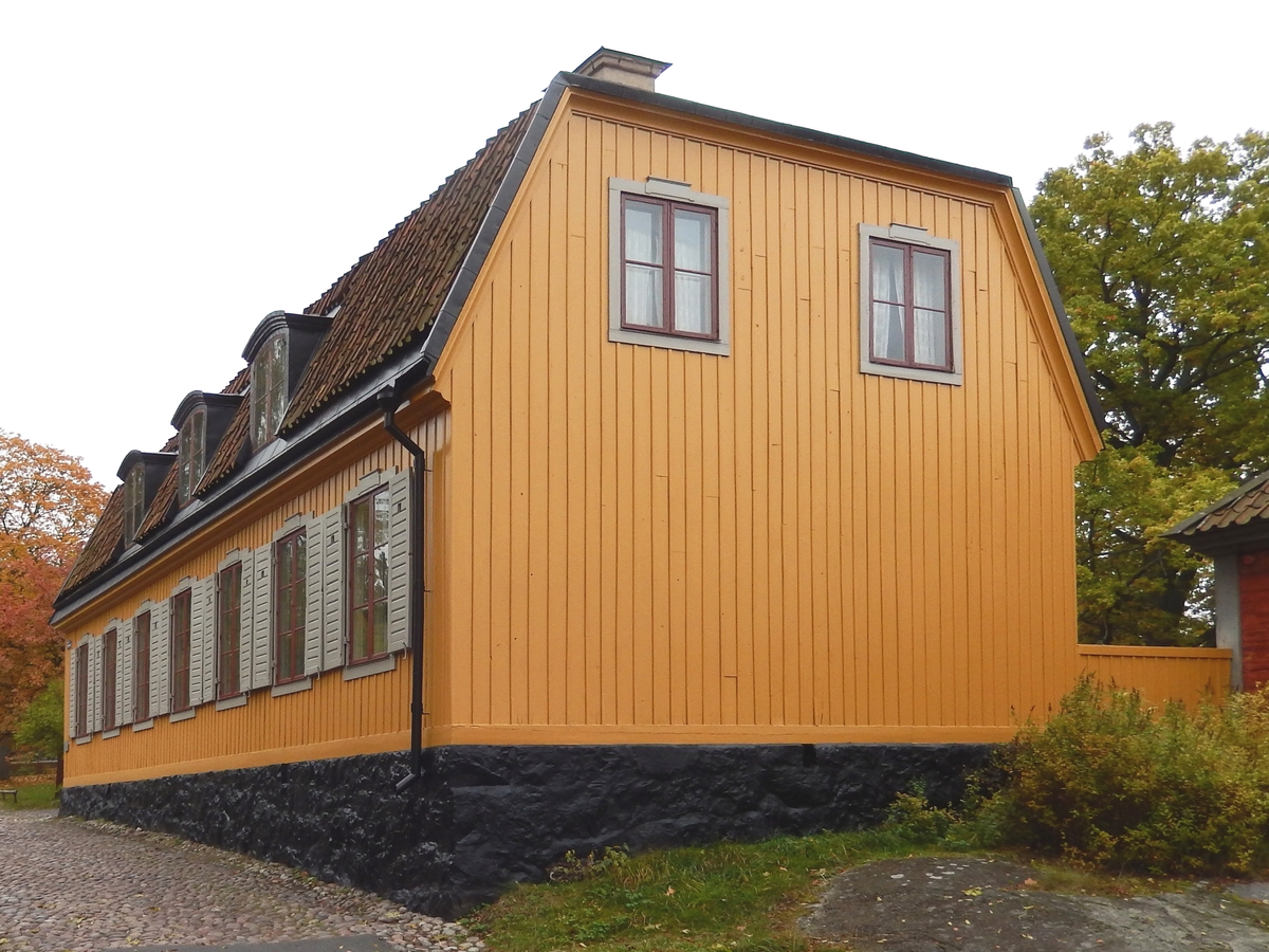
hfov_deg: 69.4
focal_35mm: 25
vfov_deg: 54.9
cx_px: 634
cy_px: 476
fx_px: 916
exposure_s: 1/125
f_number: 3.4
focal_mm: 4.5
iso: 125
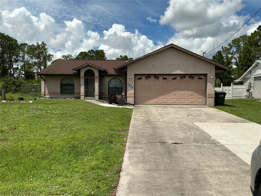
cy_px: 98
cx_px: 130
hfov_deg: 61.7
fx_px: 219
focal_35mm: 29
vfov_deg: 48.2
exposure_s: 1/3788
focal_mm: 3
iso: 25
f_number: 1.8
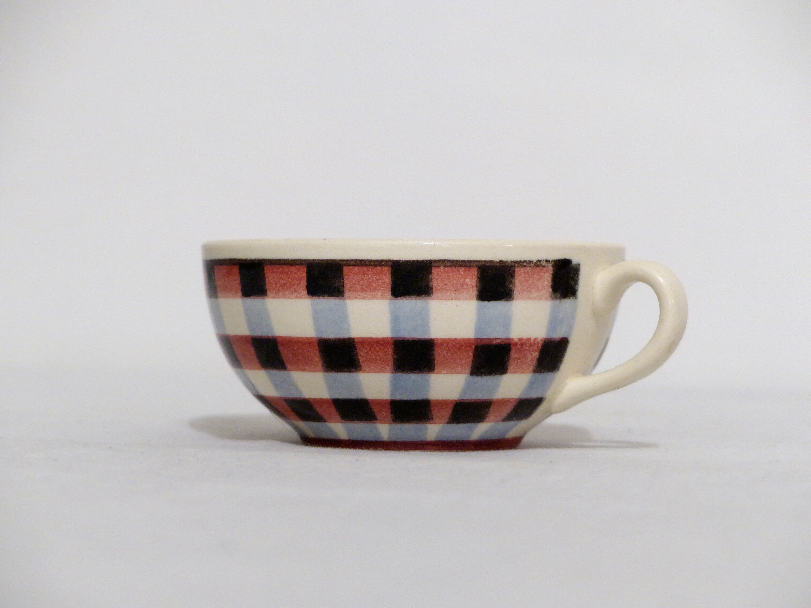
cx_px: 406
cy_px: 304
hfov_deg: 18.4
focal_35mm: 107
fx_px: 2507
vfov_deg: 13.8
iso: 160
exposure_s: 1/8
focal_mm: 19.2
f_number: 2.8
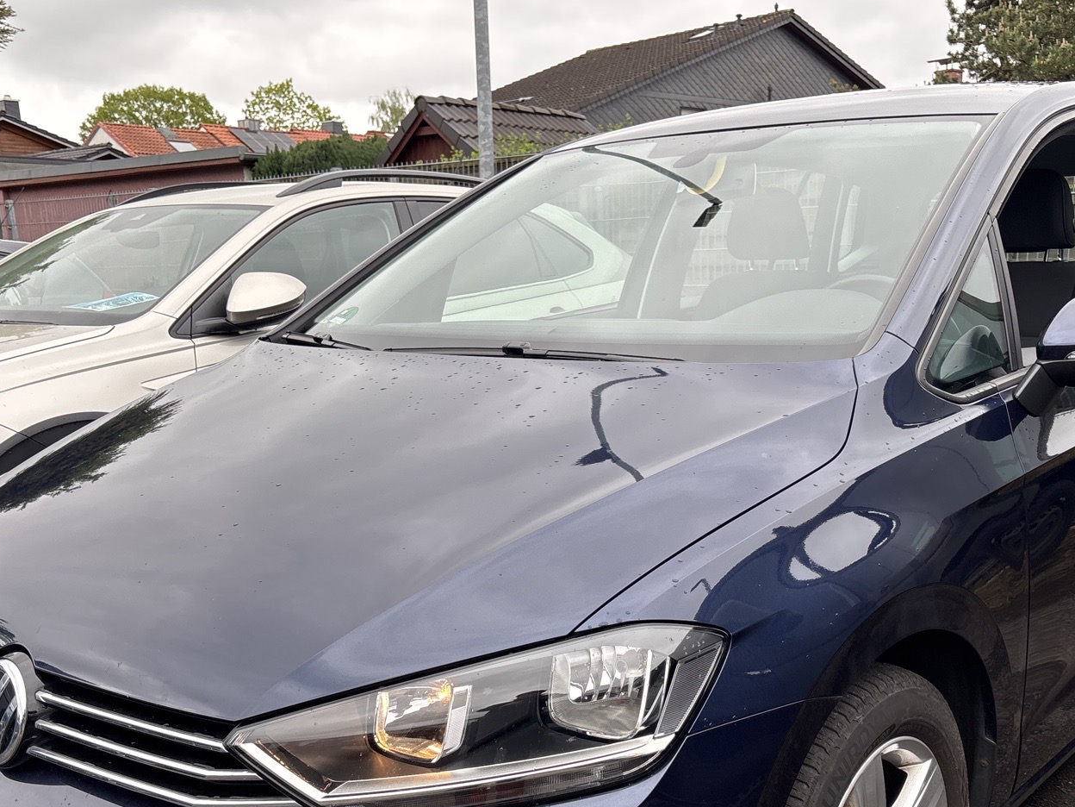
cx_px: 606
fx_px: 1242
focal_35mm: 40
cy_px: 579
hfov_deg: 46.7
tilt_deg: -13.6
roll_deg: +1.6
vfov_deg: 35.4
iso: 50
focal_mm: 5.96
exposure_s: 1/423
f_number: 1.6
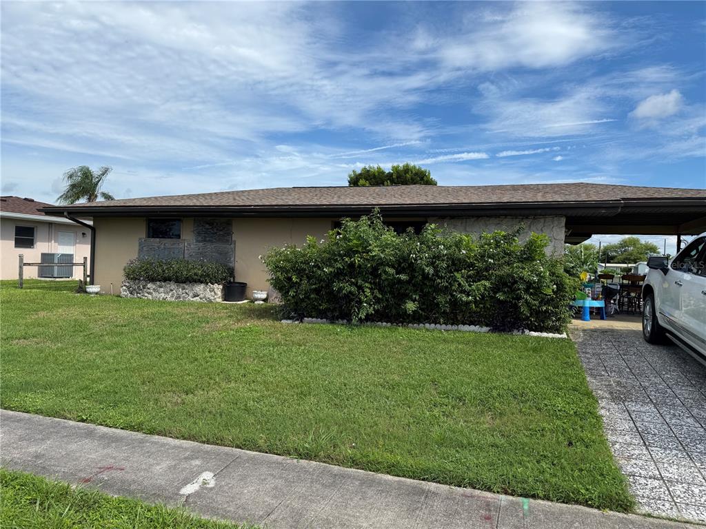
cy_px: 264
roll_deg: -0.8
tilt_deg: -0.5
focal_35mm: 24
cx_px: 353
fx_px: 489
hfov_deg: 71.6
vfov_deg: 56.8
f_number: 1.78
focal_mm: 6.76
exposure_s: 1/4673
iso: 80
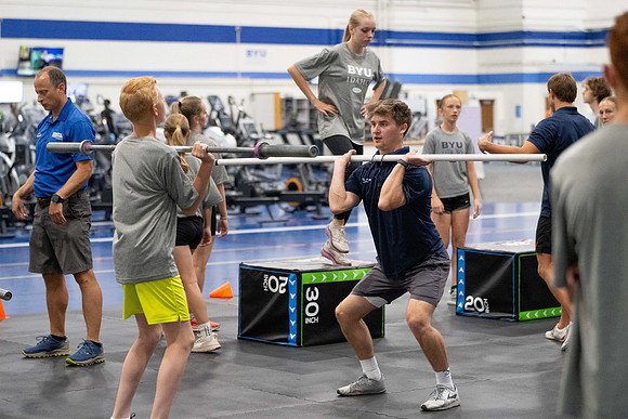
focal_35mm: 101
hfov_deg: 20.2
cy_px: 183
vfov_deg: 13.5
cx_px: 342
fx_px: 1764
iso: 6400
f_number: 2.8
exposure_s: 1/320
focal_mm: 85
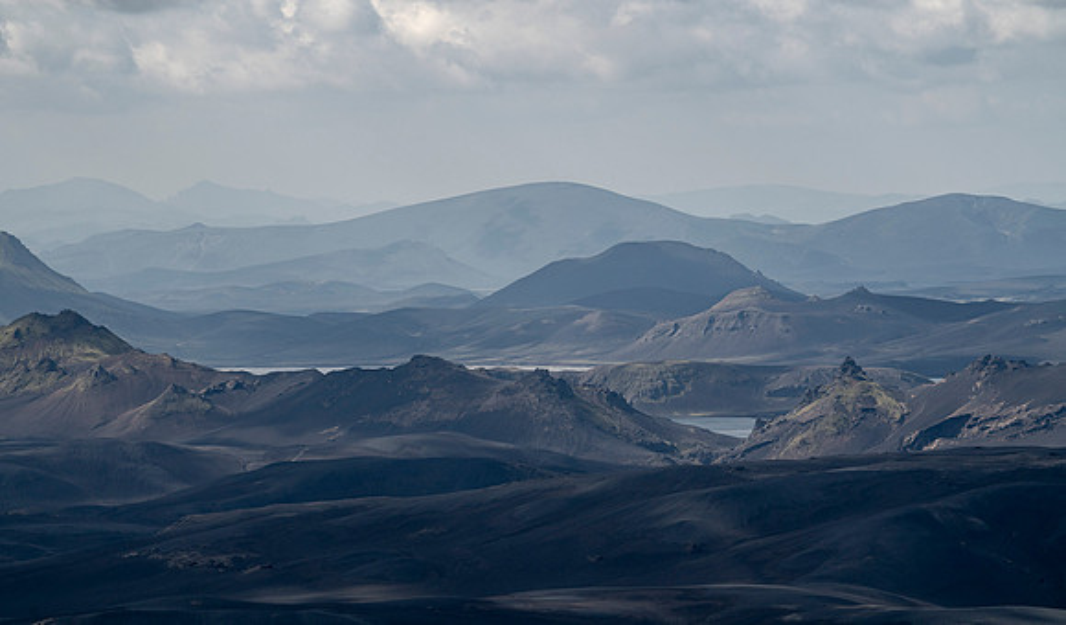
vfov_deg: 5.0
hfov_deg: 8.5
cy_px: 269
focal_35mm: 250
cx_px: 533
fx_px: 7139
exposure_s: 1/1250
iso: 200
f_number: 7.1
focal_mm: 241
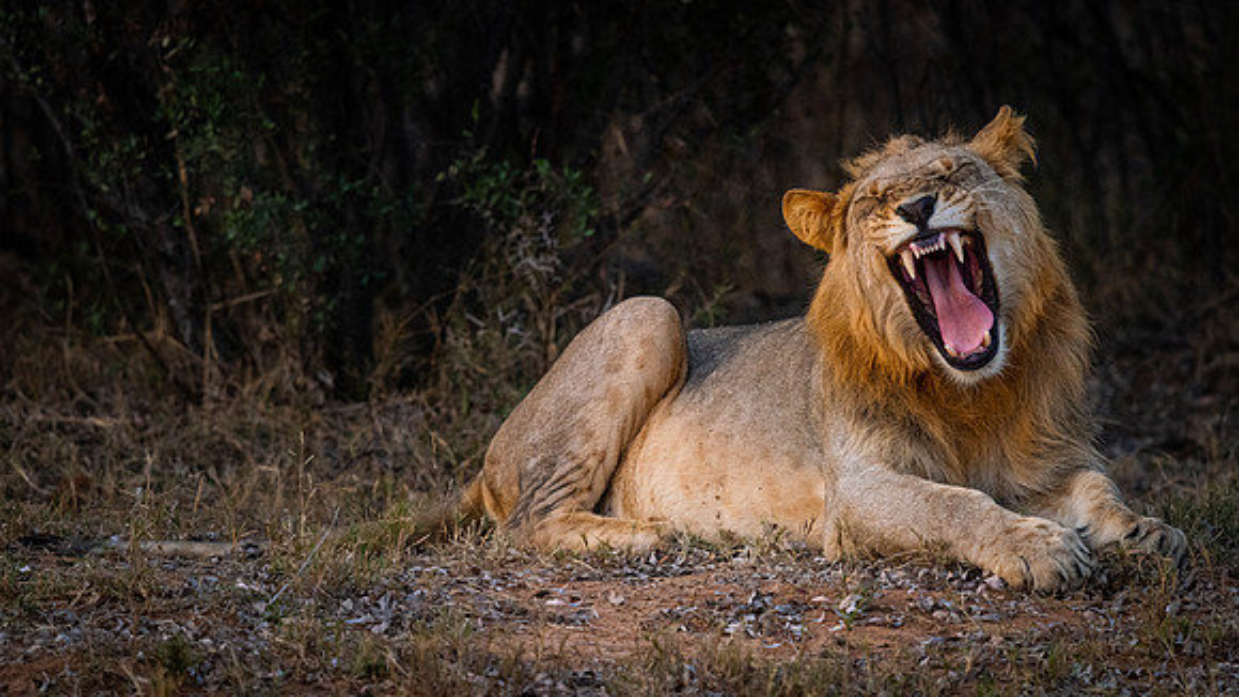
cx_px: 621
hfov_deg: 6.3
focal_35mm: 340
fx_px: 11181
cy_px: 338
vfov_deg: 3.6
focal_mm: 300
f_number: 5.6
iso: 3200
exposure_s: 1/320
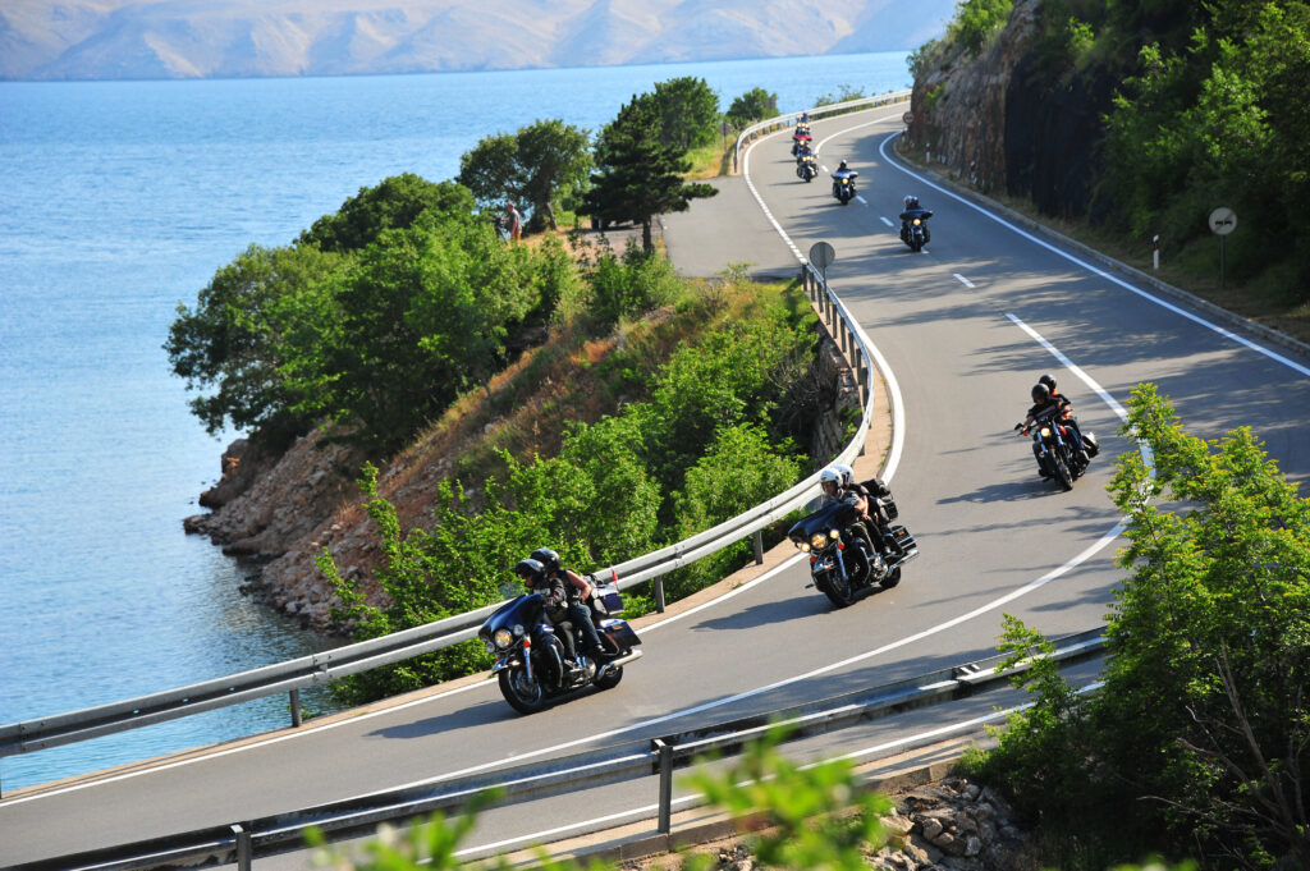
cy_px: 436
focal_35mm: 112
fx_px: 4072
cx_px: 655
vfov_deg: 12.2
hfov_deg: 18.3
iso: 500
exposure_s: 1/1000
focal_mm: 112
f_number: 6.3
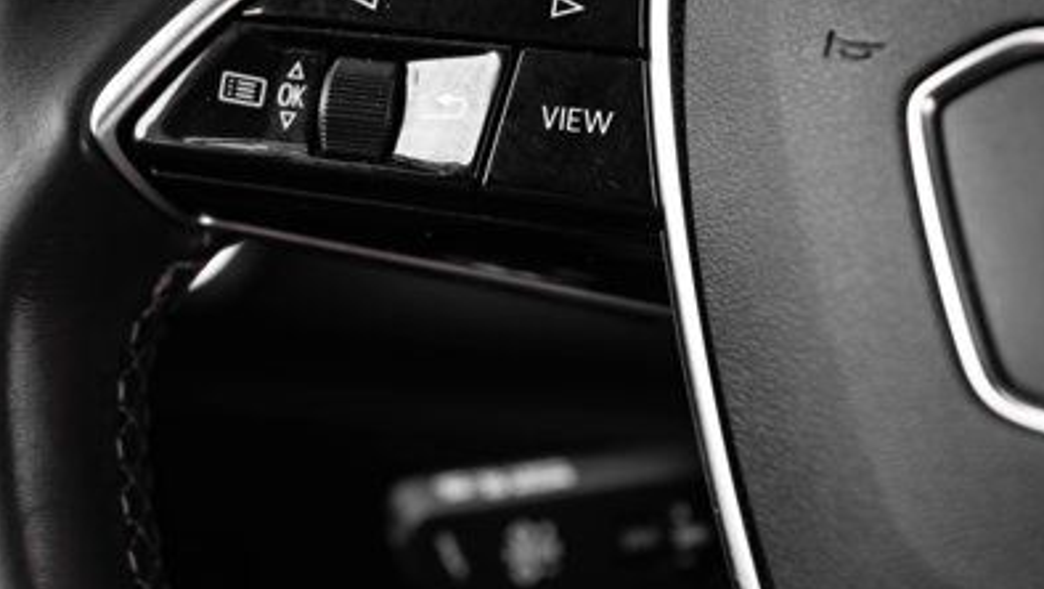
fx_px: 1883
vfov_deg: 17.5
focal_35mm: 68
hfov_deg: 30.9
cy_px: 78
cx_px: 392
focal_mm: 40
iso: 640
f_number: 4
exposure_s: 1/200
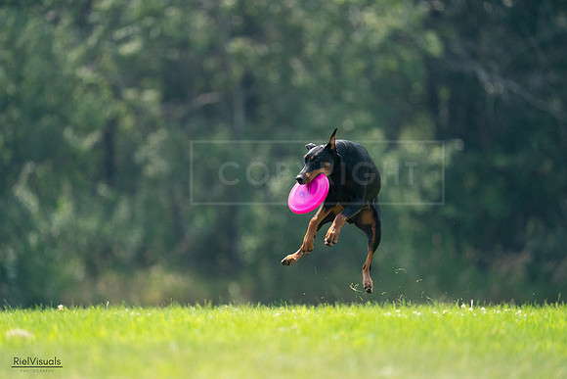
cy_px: 190
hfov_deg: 3.7
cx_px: 284
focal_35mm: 553
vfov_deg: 2.5
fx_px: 8711
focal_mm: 553
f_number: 6.3
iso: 3200
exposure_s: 1/4000
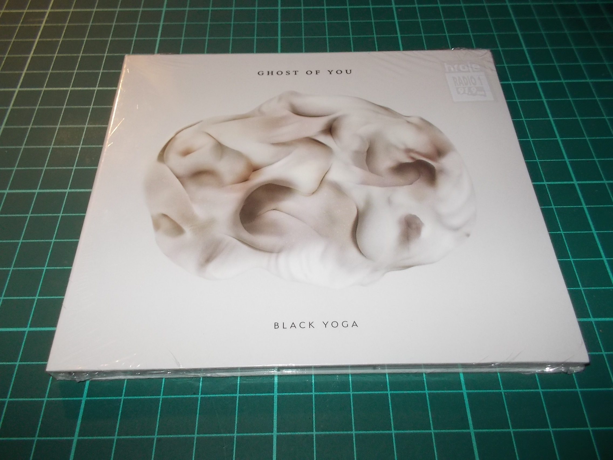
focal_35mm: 29
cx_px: 306
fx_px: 514
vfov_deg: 48.2
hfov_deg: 61.7
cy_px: 230
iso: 200
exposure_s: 1/30
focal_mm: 4.1
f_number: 3.3
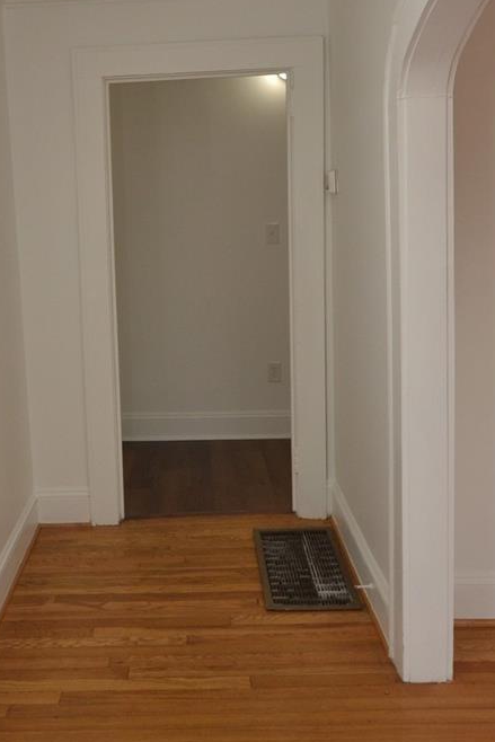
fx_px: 721
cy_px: 260
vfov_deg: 53.6
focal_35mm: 35
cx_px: 168
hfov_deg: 37.5
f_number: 5
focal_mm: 10
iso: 400
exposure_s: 1/100
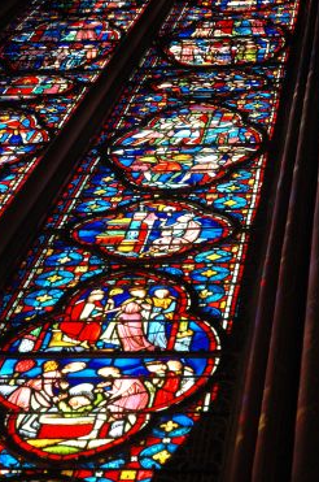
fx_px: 1347
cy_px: 223
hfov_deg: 13.5
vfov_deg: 20.2
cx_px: 172
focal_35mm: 101
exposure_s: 1/60
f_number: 4.5
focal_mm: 52
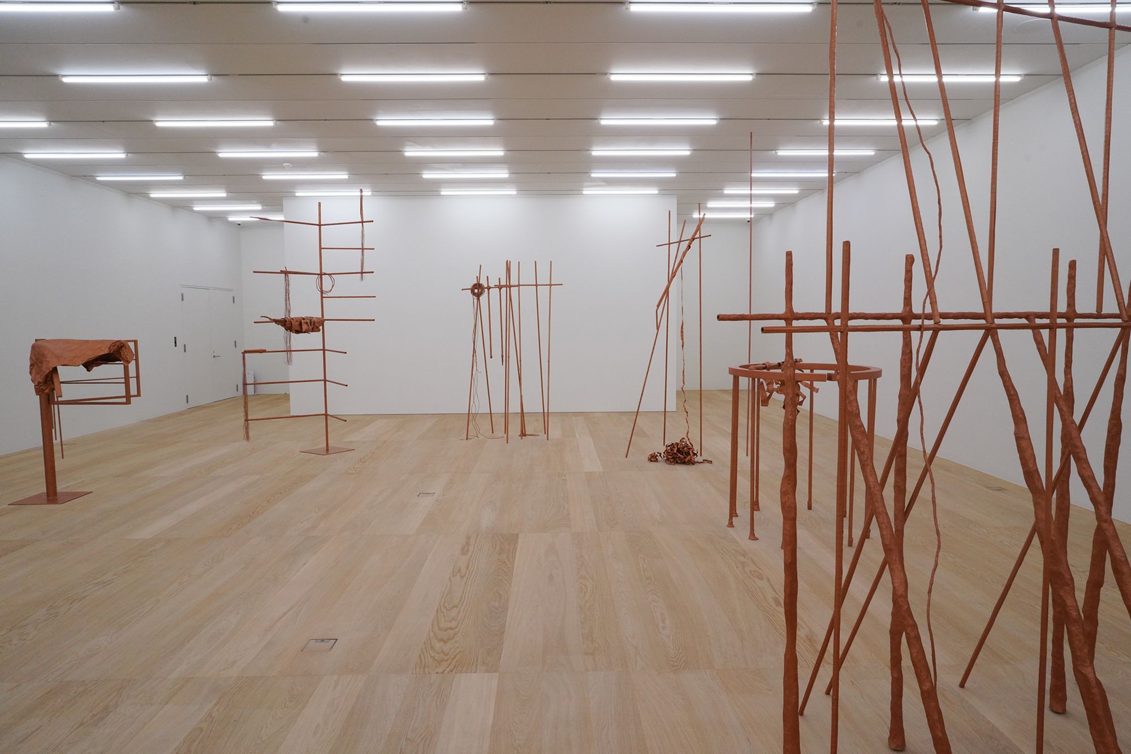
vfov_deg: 53.1
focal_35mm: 24
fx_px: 754
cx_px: 566
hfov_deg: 73.7
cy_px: 377
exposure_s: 1/80
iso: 3200
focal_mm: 24
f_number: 14
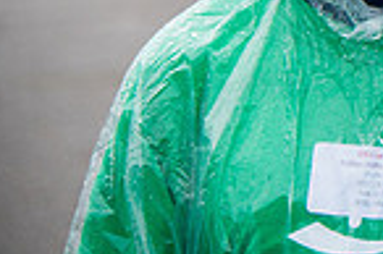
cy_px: -131
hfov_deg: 6.7
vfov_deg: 4.6
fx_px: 3156
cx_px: 745
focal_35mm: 297
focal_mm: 75
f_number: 4
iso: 1600
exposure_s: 1/1600
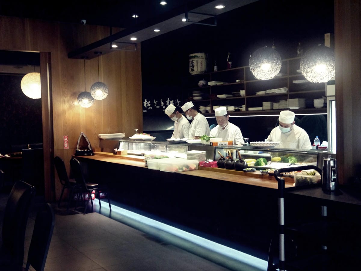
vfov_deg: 34.3
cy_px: 136
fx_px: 438
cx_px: 180
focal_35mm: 42
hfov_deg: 44.8
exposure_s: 1/30
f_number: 4.5
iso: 1600
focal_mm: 21
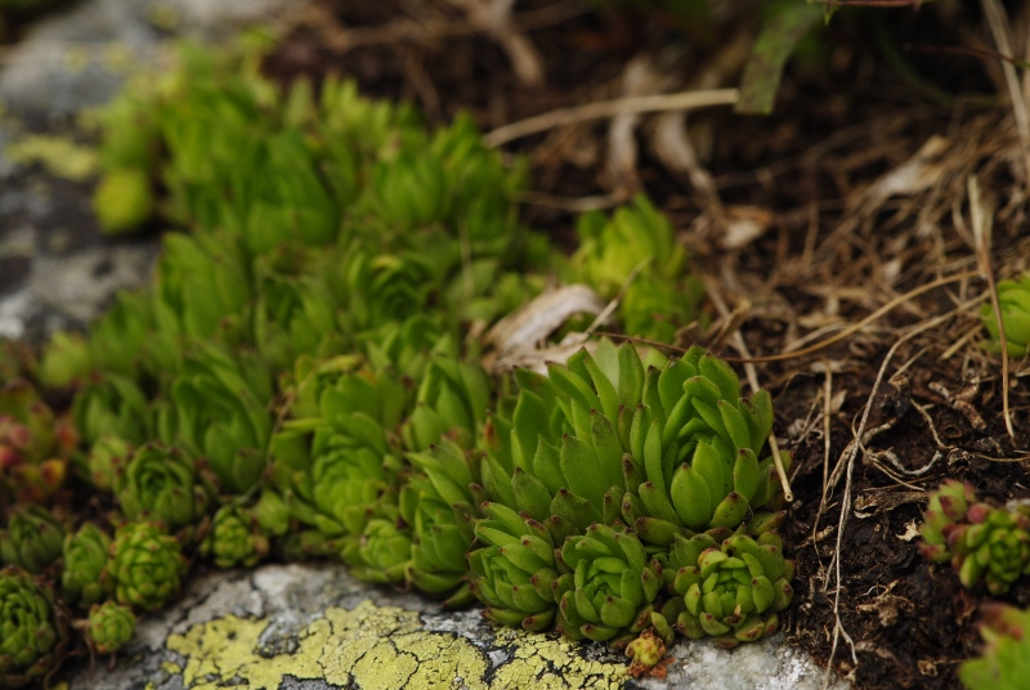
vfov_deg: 10.8
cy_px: 345
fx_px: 3653
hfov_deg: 16.0
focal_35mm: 128
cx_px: 515
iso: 100
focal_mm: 85
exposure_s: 1/200
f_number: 7.1
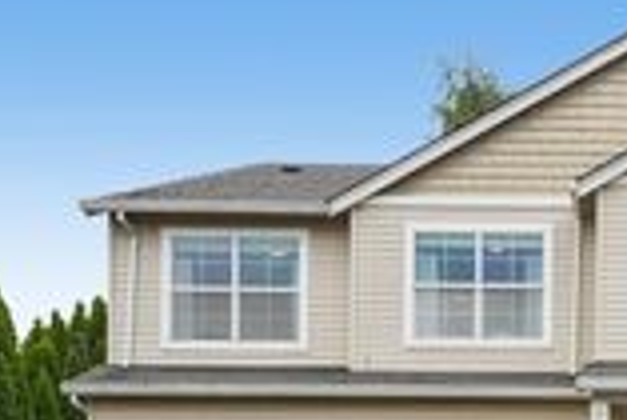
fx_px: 1220
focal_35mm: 70
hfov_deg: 26.3
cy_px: 542
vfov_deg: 18.2
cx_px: 711
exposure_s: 1/500
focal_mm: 22
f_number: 8
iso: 400
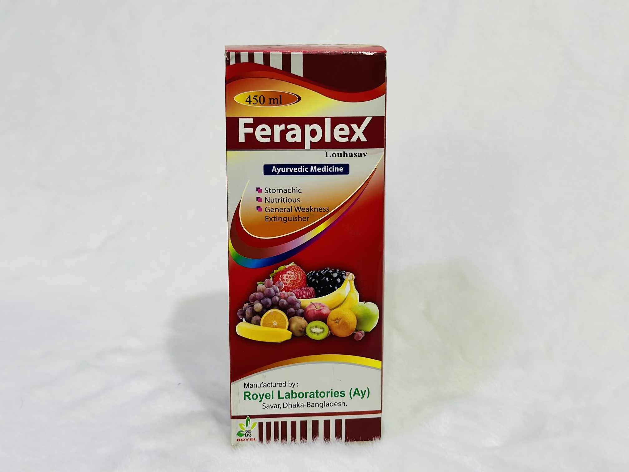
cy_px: 236
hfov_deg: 39.7
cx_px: 314
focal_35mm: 48
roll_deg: +0.3
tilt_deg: -16.5
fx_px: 872
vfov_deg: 30.3
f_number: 1.78
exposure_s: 1/50
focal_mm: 6.86
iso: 320
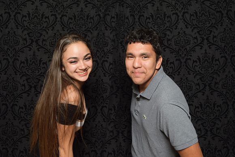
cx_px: 118
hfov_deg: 49.5
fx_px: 255
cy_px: 78
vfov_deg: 34.2
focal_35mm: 39
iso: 500
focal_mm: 26
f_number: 20
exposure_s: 1/60
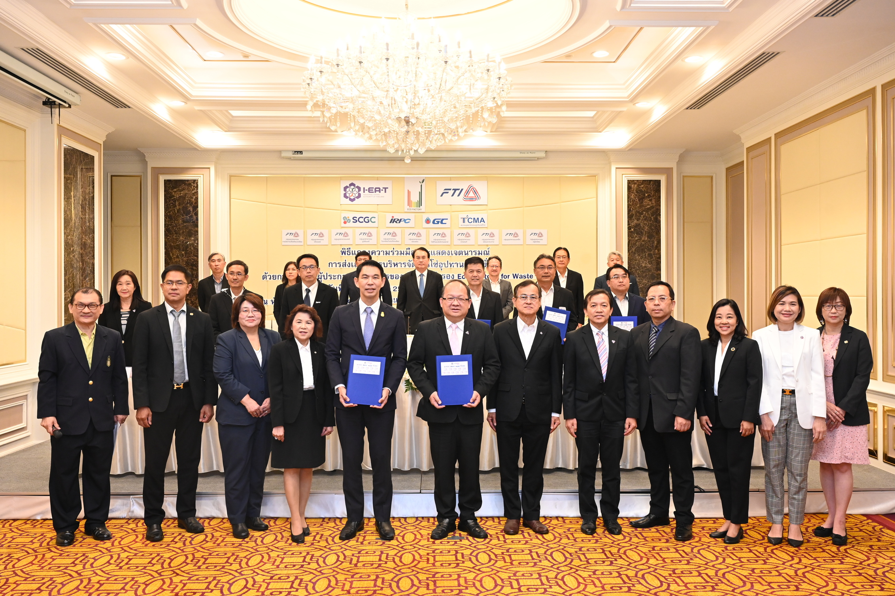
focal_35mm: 32
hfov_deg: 59.5
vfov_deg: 41.7
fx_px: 783
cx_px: 448
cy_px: 298
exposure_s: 1/125
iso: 2500
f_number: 6.3
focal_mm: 31.5
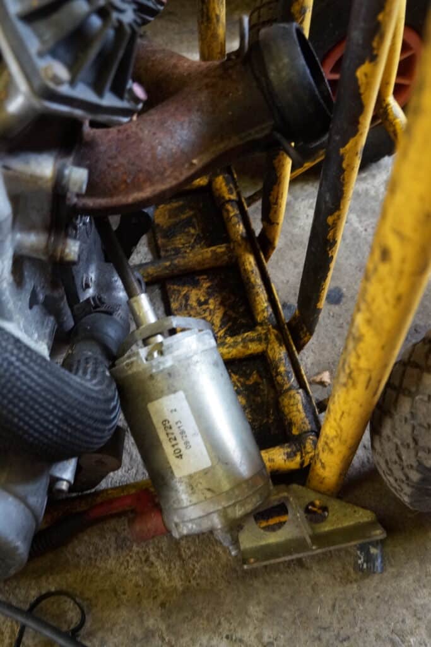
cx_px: 216
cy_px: 324
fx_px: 539
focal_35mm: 30
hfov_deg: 43.6
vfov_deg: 61.9
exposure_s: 1/60
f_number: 4
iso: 2500
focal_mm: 20
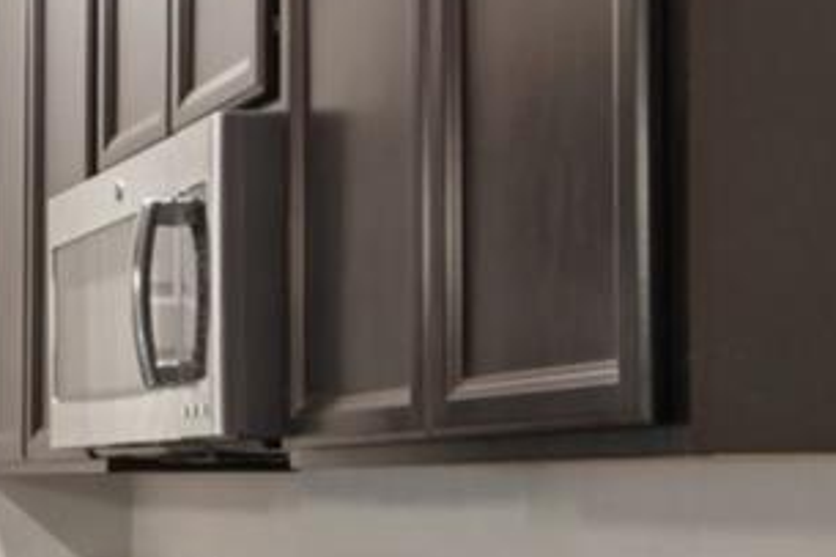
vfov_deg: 16.0
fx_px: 1950
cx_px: -565
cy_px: 505
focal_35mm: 84
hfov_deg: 19.5
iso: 400
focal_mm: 16
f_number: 8
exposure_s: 1/5
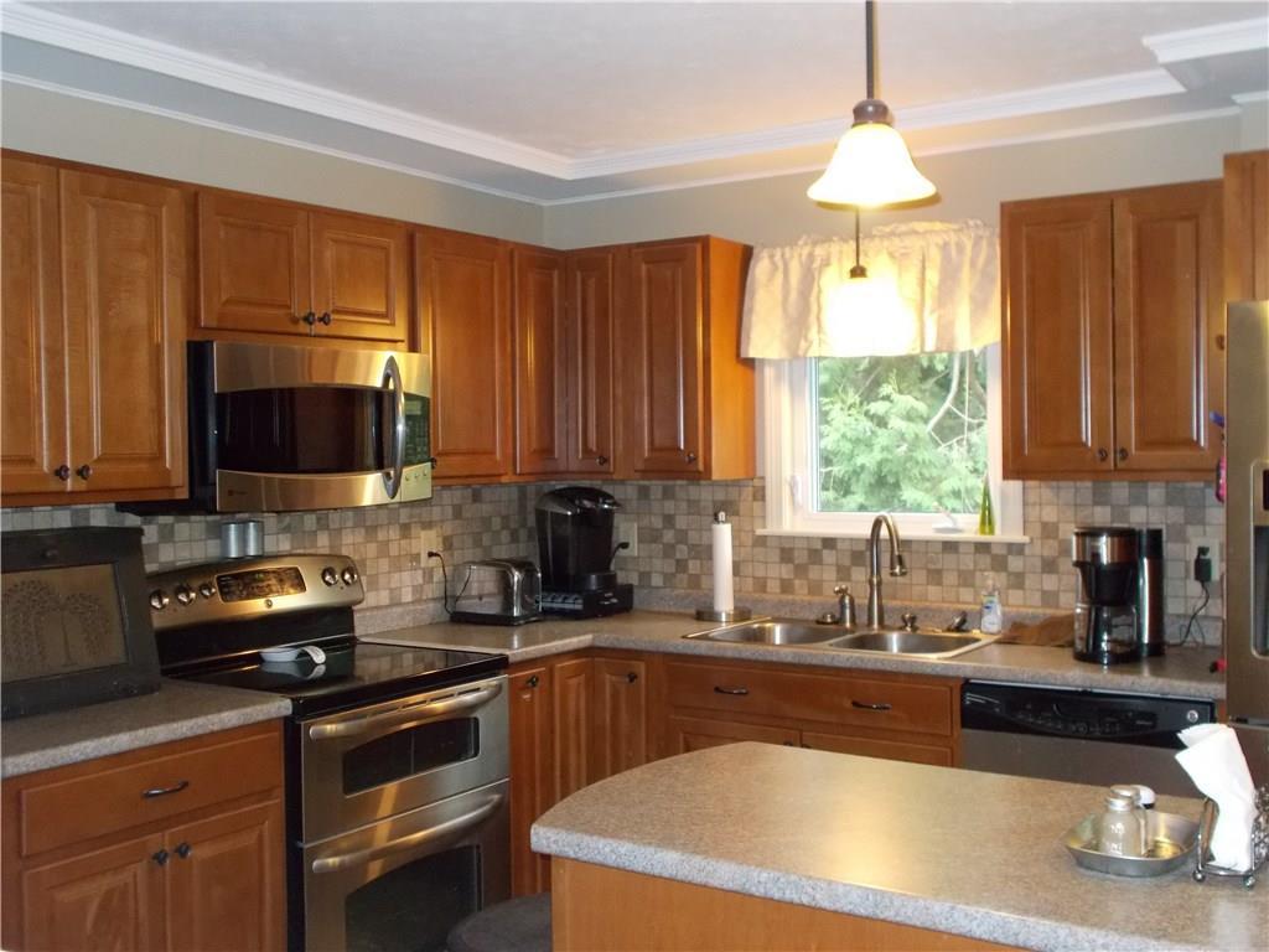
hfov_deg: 47.9
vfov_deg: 36.8
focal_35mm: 39
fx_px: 1430
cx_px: 634
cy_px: 476
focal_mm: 6.9
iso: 360
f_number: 3.9
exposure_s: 1/30
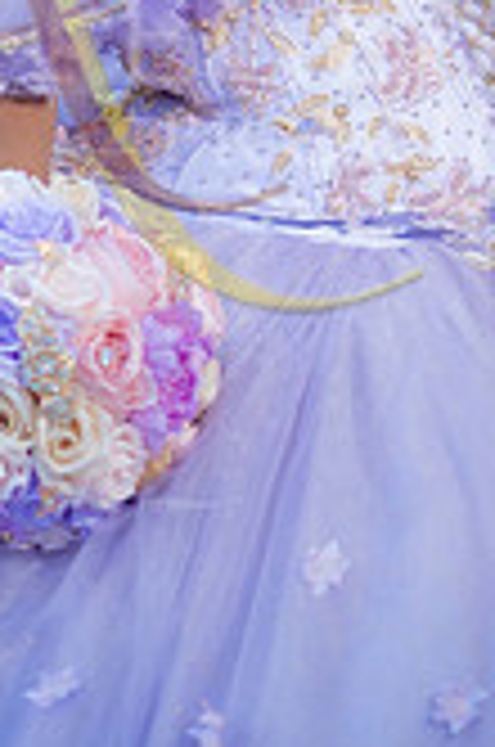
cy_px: -18
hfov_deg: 5.9
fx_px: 4784
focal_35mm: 231
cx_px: 234
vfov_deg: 8.9
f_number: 1.8
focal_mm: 85
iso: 125
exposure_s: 1/1250
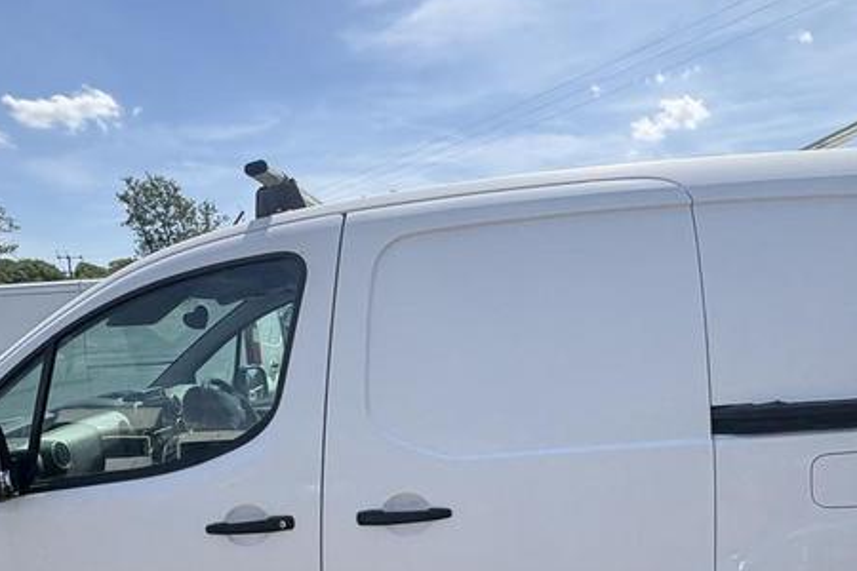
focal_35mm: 29
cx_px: 387
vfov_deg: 43.3
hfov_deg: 63.5
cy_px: 440
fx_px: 690
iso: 40
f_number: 2.2
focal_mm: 2.22
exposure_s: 1/1567
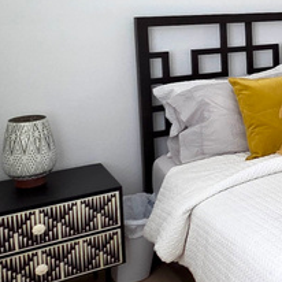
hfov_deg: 22.6
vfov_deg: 29.1
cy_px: 40
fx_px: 525
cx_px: 457
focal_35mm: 57
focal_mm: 2.2
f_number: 2.2
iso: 250
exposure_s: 1/60
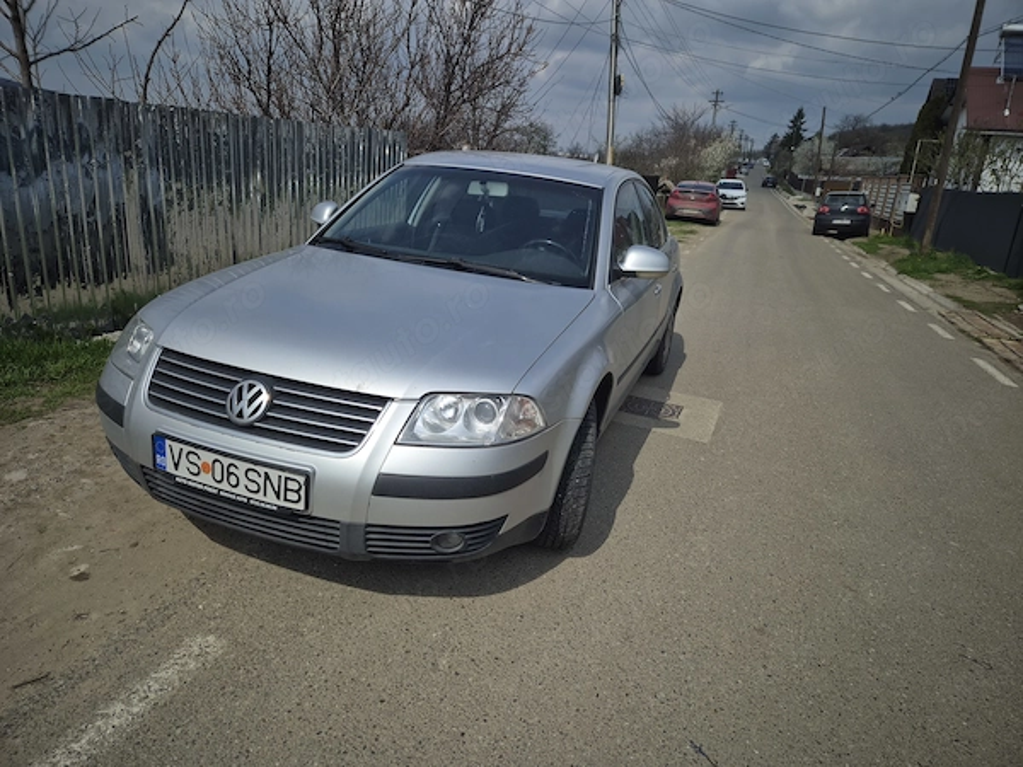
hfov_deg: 73.9
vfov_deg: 58.9
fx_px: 680
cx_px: 512
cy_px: 384
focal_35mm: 23
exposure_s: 1/2728
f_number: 1.8
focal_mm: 5.4
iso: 25
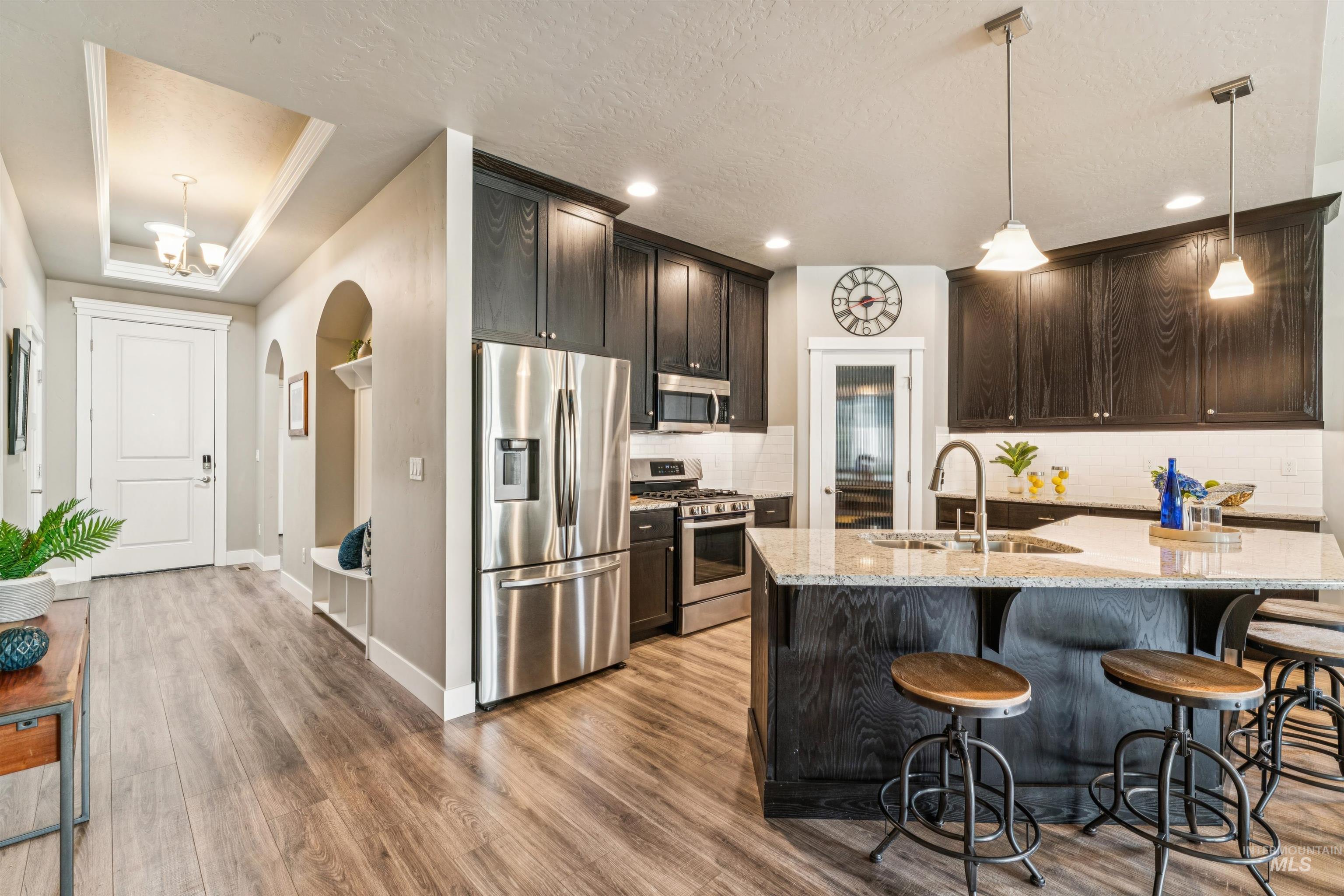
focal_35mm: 16
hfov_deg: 97.5
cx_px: 672
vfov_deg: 74.4
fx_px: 590
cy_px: 448
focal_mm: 15.8
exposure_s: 1/2.5
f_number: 13
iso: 400
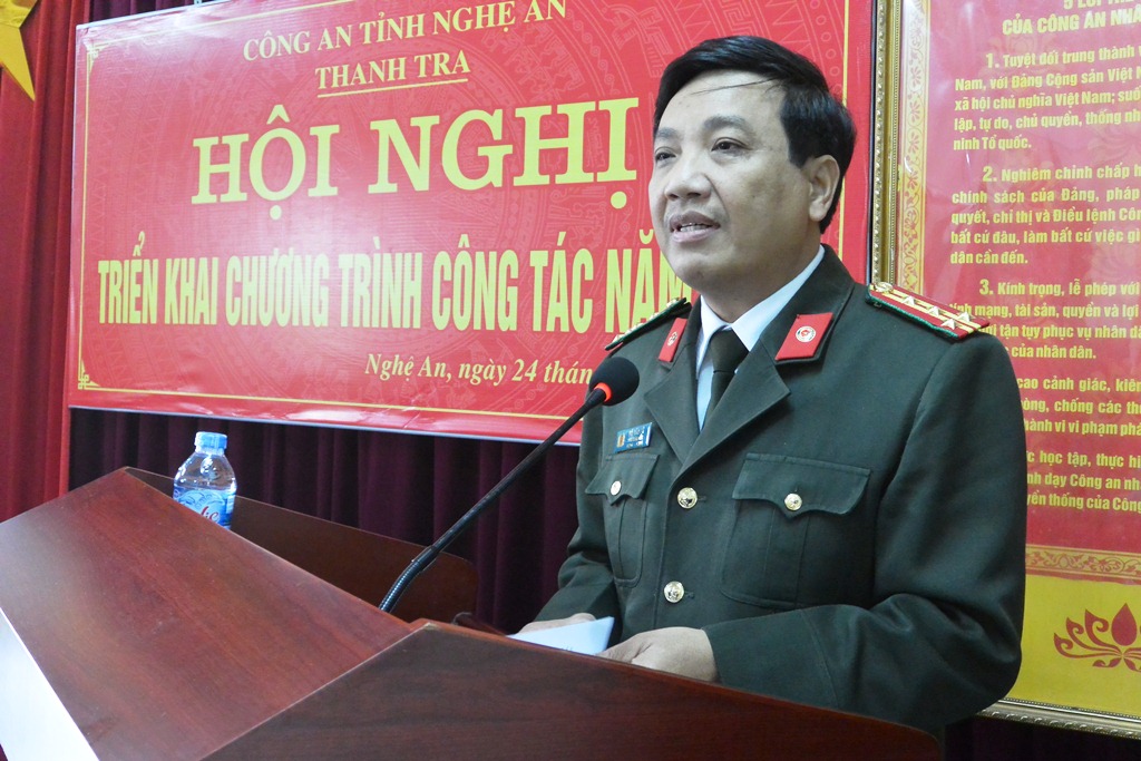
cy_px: 380
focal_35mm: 37
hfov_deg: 51.9
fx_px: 1173
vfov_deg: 36.0
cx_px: 570
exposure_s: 1/30
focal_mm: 14
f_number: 4
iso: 1400
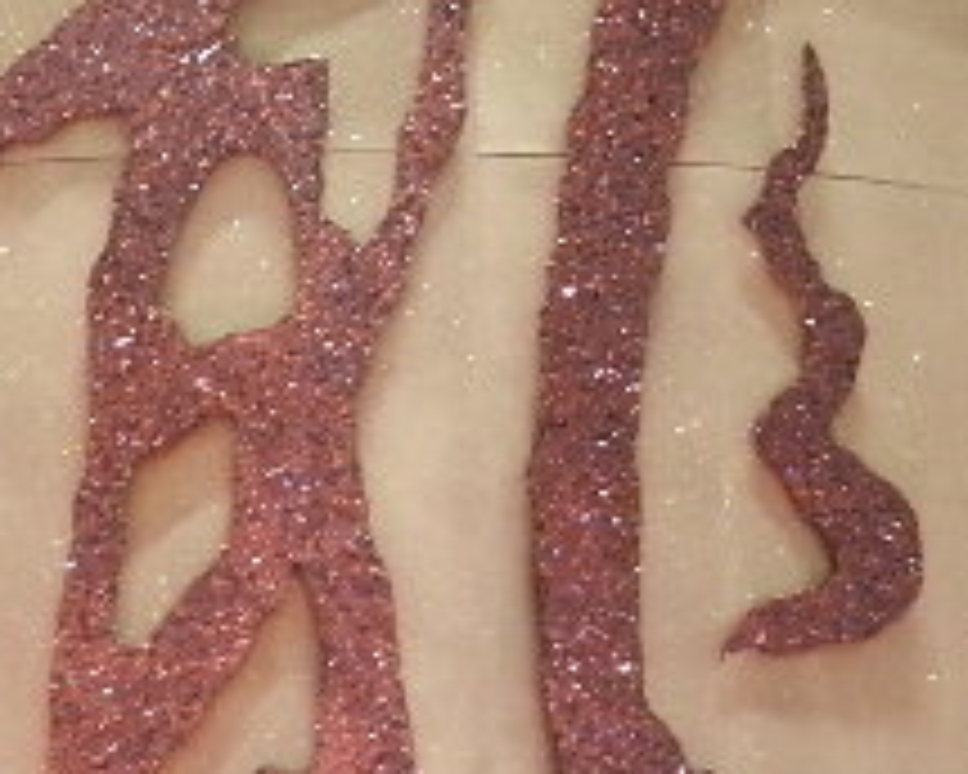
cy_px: -112
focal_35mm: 135
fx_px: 3868
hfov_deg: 14.2
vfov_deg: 11.2
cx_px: 279
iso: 400
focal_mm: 5.1
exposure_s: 1/6
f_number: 3.6
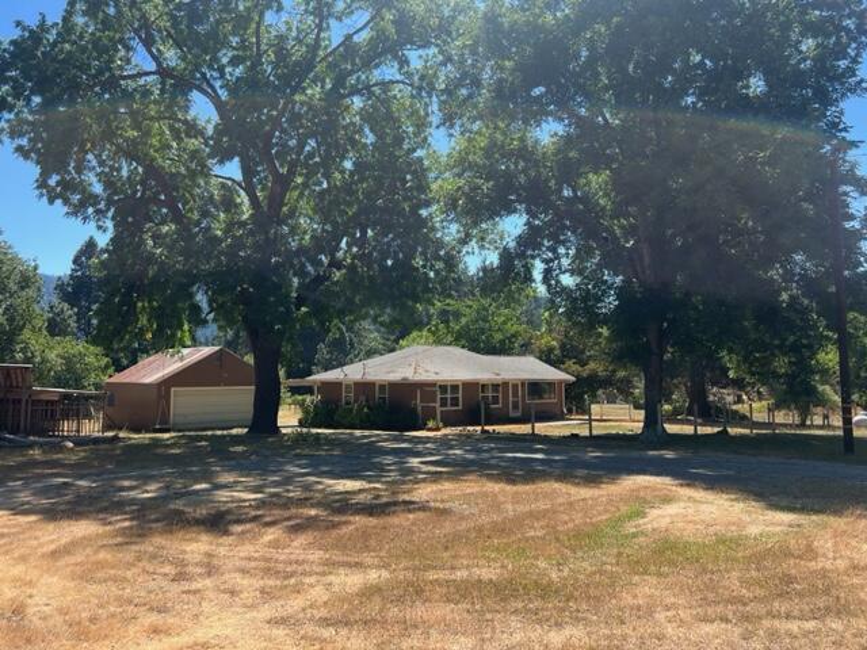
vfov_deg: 53.1
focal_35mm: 26
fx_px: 651
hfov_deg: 67.3
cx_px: 434
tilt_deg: +2.8
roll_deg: +0.5
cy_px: 325
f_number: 1.5
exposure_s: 1/1869
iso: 50
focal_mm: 5.7
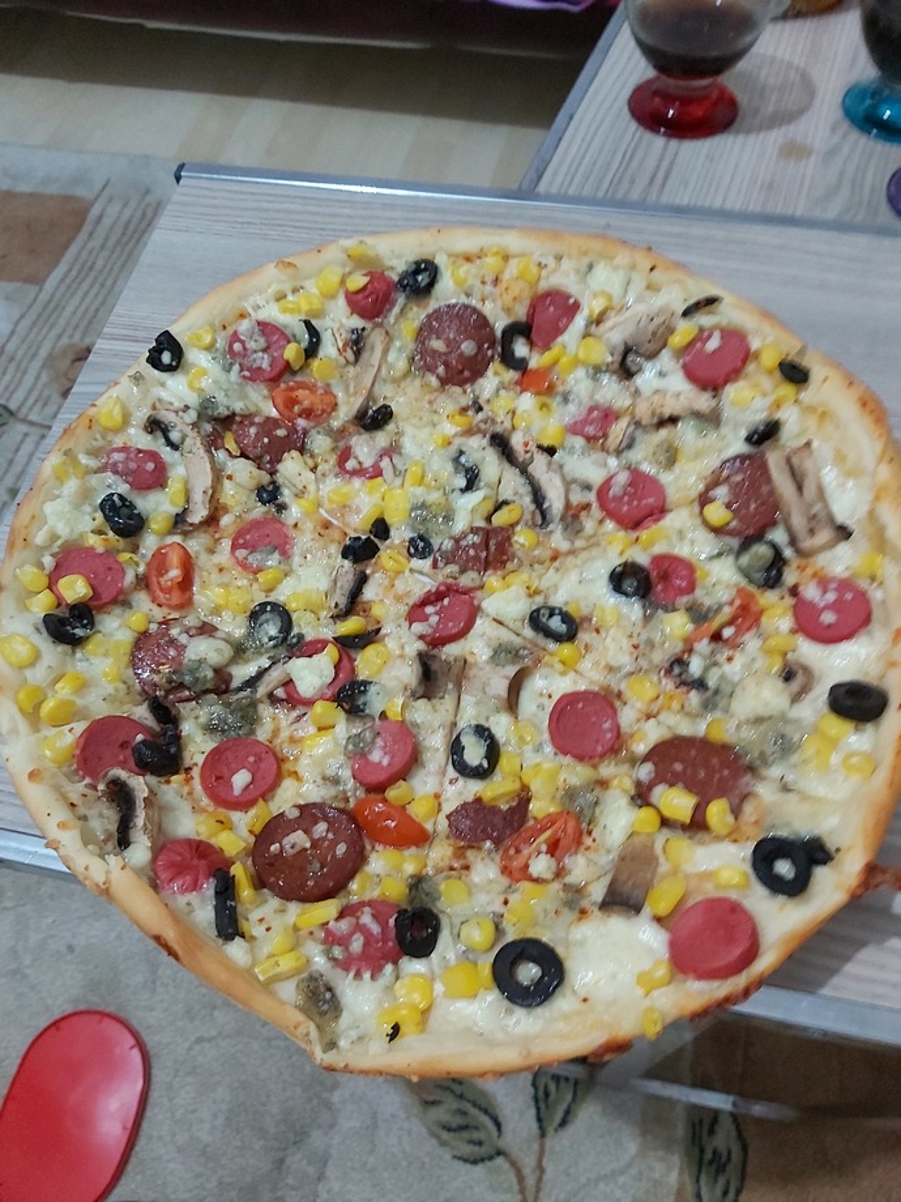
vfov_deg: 67.3
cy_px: 601
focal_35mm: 26
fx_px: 902
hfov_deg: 53.1
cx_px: 450
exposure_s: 1/24
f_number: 1.7
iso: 400
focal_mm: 3.92
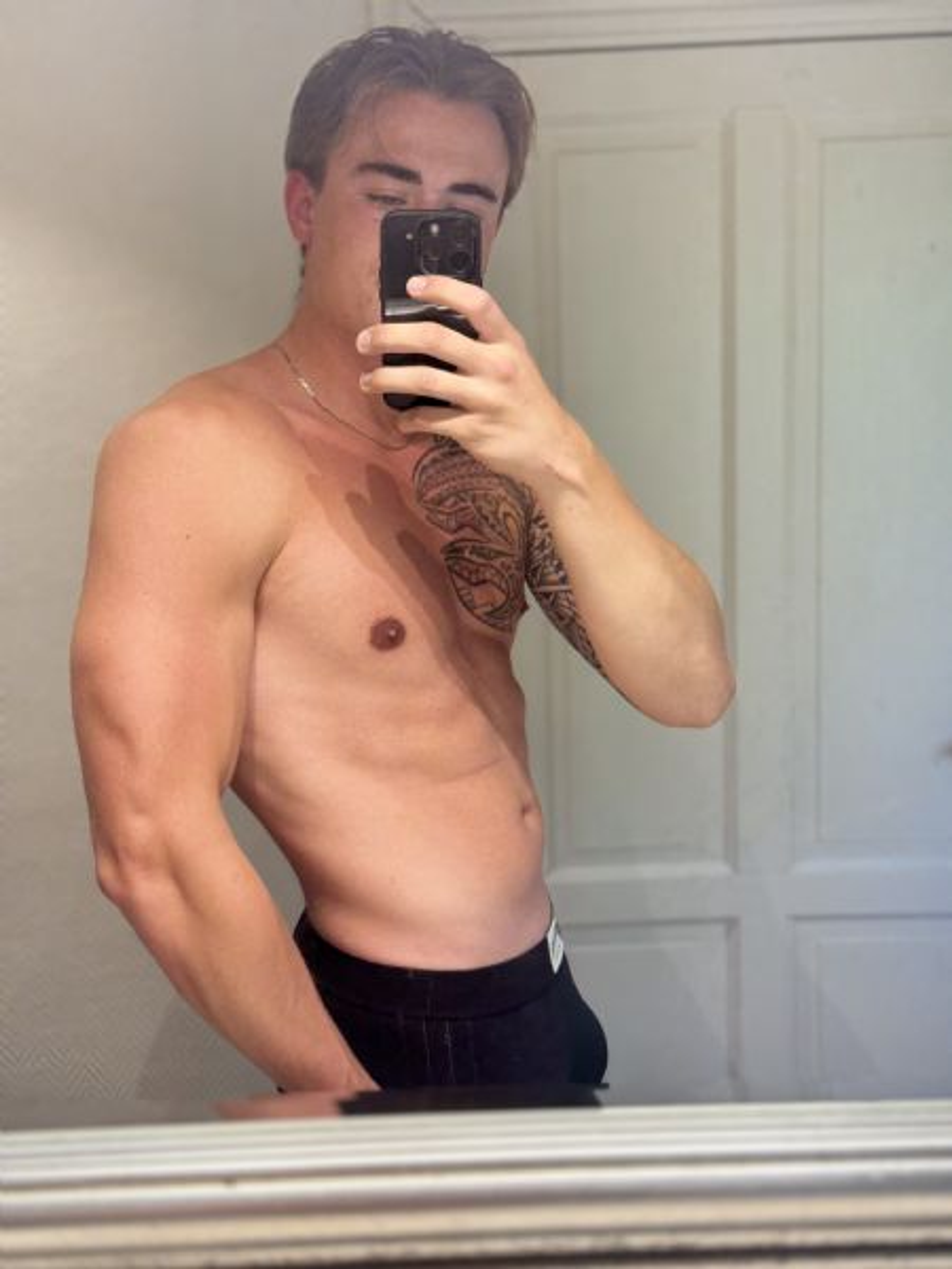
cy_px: 634
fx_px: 1760
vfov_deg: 39.7
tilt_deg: -9.3
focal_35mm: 48
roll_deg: +2.0
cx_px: 476
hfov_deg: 30.3
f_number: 1.78
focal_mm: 6.76
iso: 125
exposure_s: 1/100
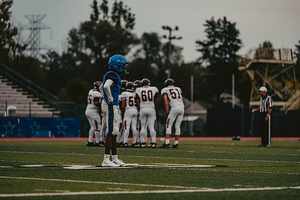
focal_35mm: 200
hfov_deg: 10.3
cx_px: 150
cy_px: 100
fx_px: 1667
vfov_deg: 6.9
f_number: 3.2
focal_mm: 200
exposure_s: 1/1000
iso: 800
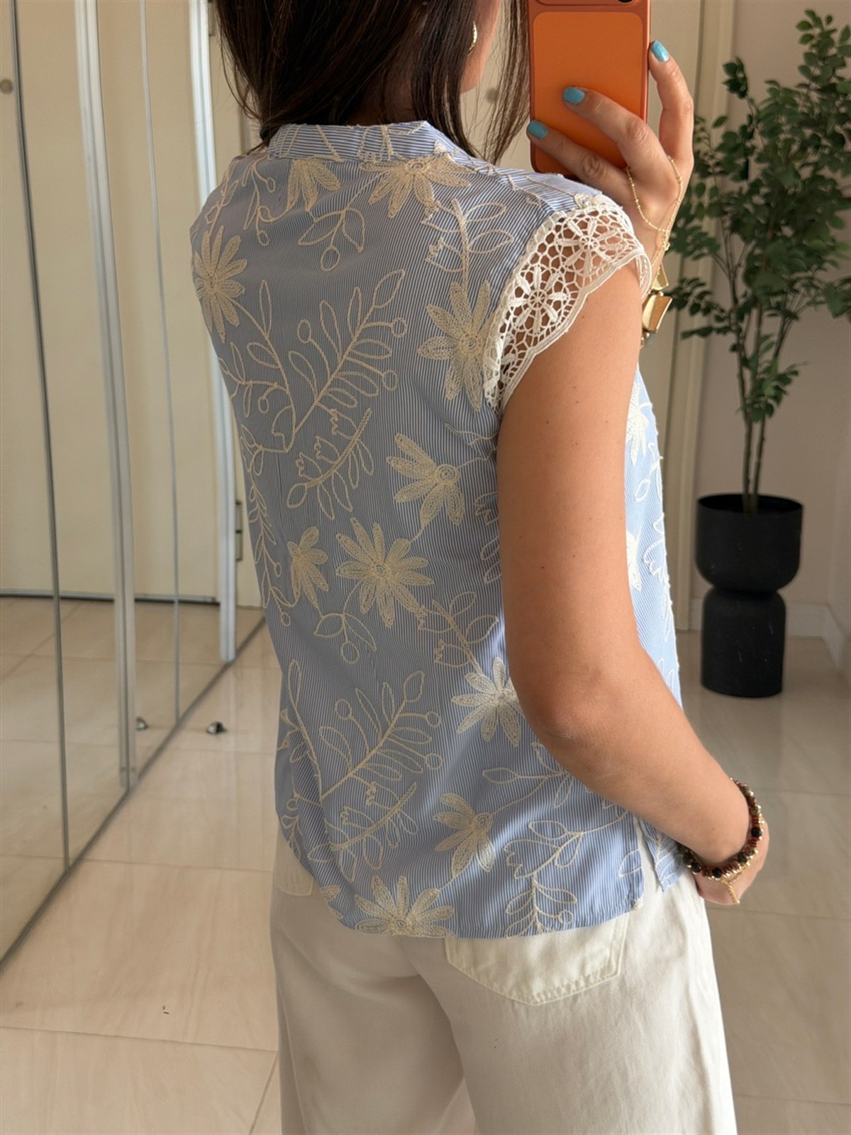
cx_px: 426
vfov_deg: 39.7
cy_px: 568
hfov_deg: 30.3
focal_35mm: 48
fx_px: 1573
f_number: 1.78
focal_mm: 6.76
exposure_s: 1/75
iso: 100
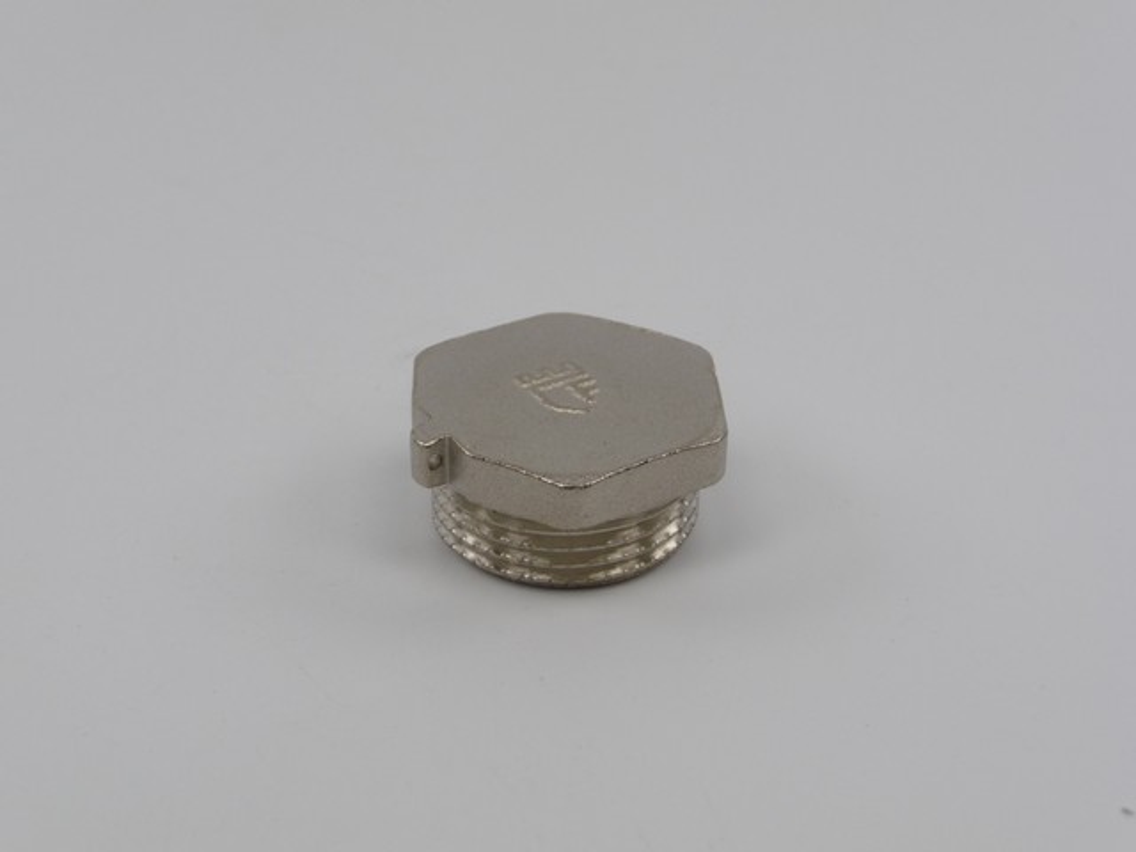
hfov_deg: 34.9
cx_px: 568
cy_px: 426
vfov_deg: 26.6
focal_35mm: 55
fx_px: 1805
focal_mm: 9.3
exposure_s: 1/800
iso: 100
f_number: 4.3
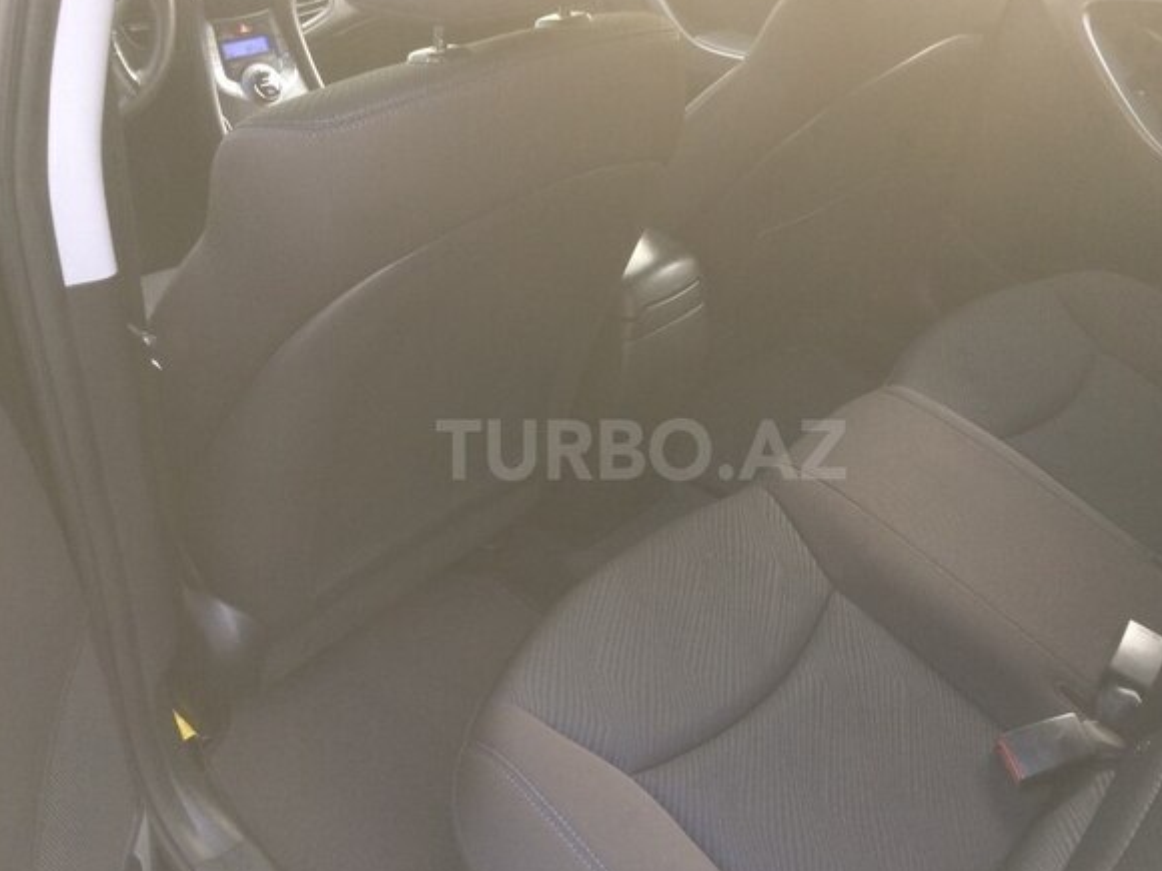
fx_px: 1108
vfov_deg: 42.9
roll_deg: -0.6
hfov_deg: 55.2
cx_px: 641
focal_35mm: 33
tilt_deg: -35.5
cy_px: 450
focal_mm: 4.15
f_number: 2.2
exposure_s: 1/33
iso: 160
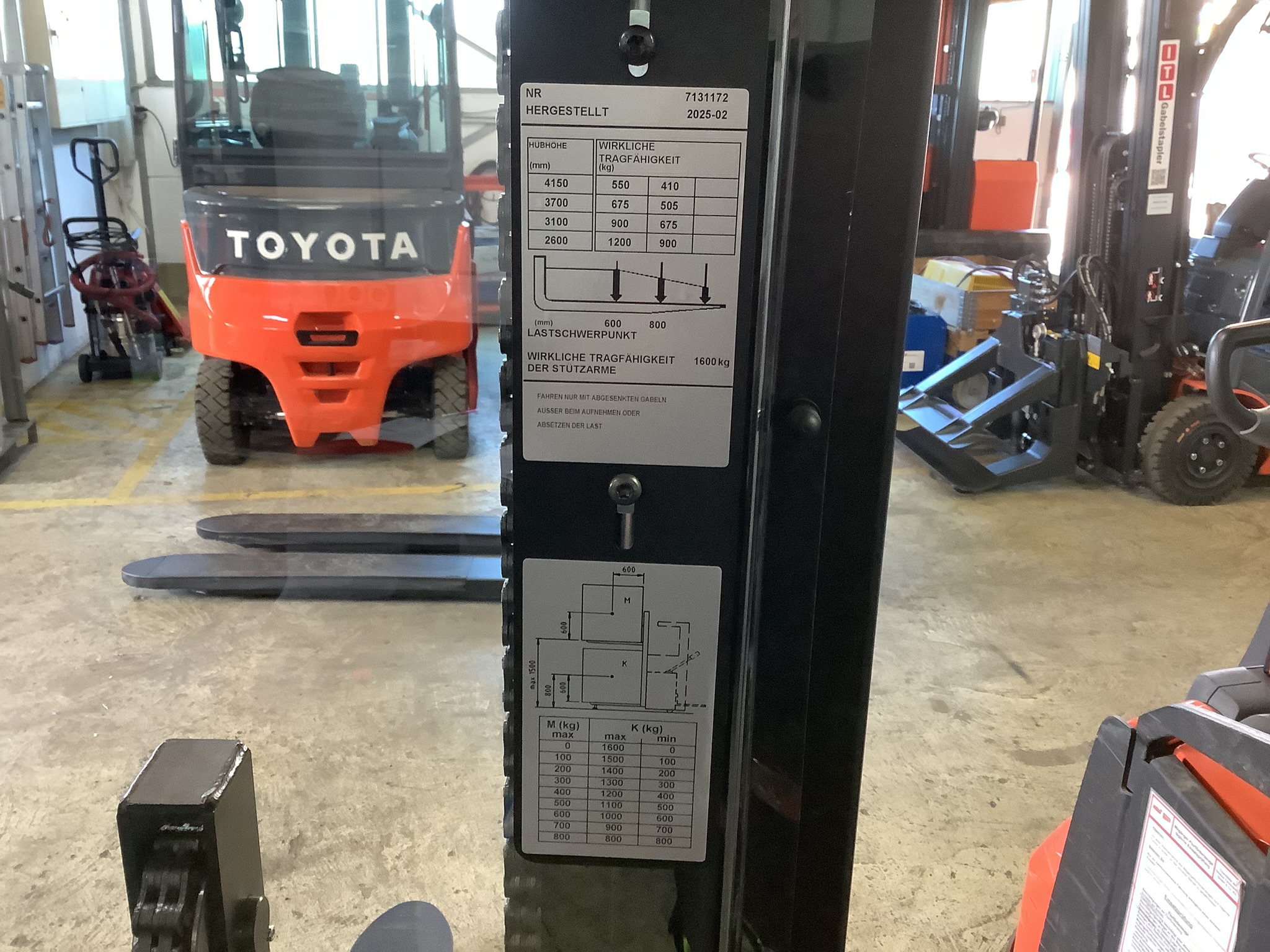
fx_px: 1137
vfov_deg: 45.4
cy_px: 476
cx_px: 635
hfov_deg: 58.4
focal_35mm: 31
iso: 400
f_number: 2.4
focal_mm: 3.3
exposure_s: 1/33
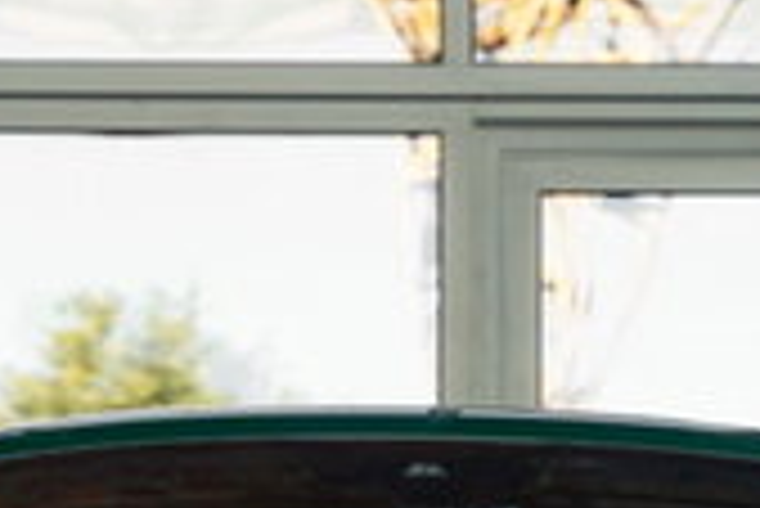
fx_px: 6740
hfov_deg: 6.5
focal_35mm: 319
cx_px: 463
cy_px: 926
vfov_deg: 4.3
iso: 1600
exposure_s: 1/250
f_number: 5.6
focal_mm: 70
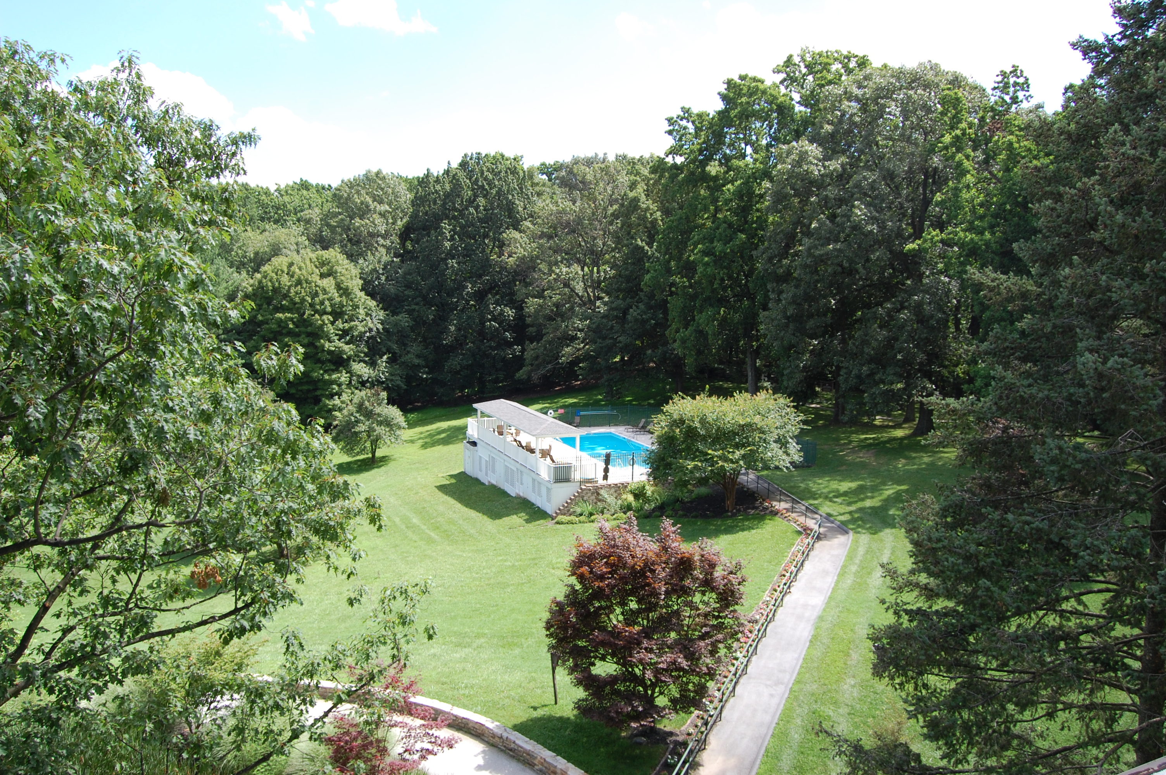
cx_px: 583
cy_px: 388
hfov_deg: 67.4
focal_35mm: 27
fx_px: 874
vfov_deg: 47.8
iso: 200
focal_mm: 18
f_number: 7.1
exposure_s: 1/200
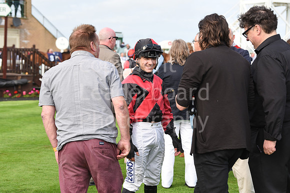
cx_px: 145
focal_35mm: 90
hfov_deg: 22.6
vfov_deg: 15.2
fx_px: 725
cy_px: 96
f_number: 5.6
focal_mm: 90
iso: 400
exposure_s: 1/800
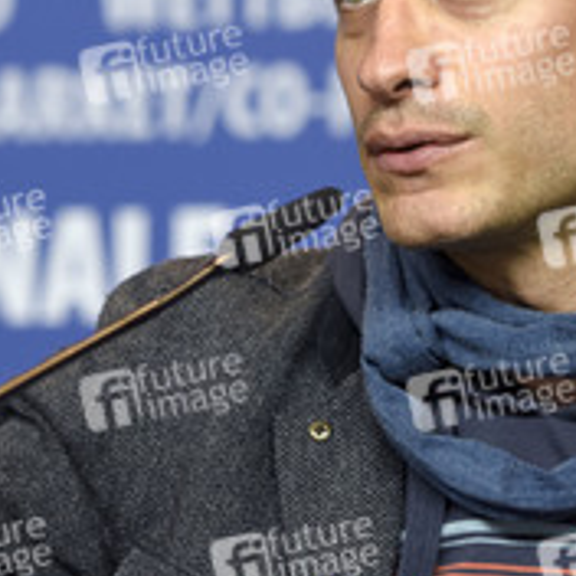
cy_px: 147
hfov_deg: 4.1
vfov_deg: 4.1
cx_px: 208
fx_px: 8001
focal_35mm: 425
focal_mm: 130
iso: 640
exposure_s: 1/250
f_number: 3.5
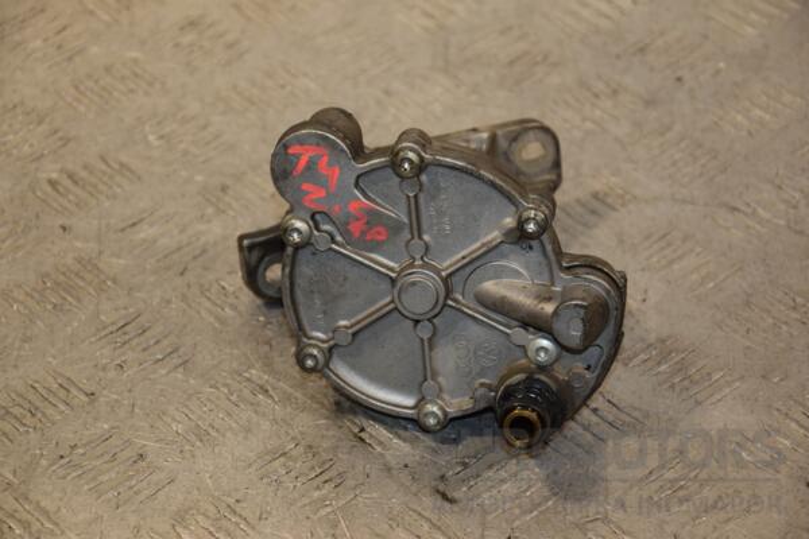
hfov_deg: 17.1
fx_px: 2696
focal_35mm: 120
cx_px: 404
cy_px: 270
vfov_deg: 11.4
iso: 800
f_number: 5.3
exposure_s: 1/160
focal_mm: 80
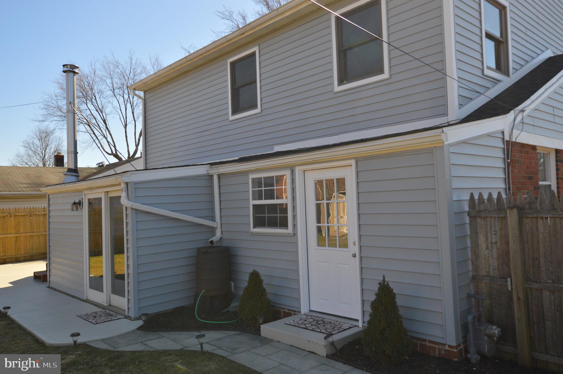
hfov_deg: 67.4
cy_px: 187
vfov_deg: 47.8
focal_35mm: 27
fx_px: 422
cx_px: 282
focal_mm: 18
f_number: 7.1
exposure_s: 1/200
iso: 100
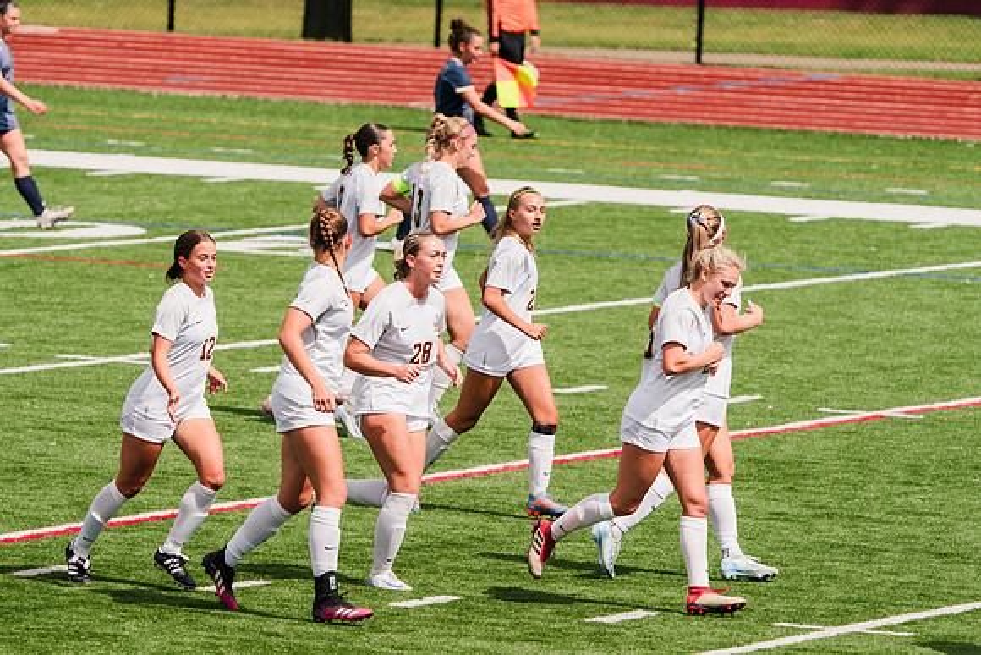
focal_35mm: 407
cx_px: 395
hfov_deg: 5.1
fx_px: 11092
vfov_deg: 3.4
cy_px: 296
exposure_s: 1/1600
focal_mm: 309
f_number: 6.3
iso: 200
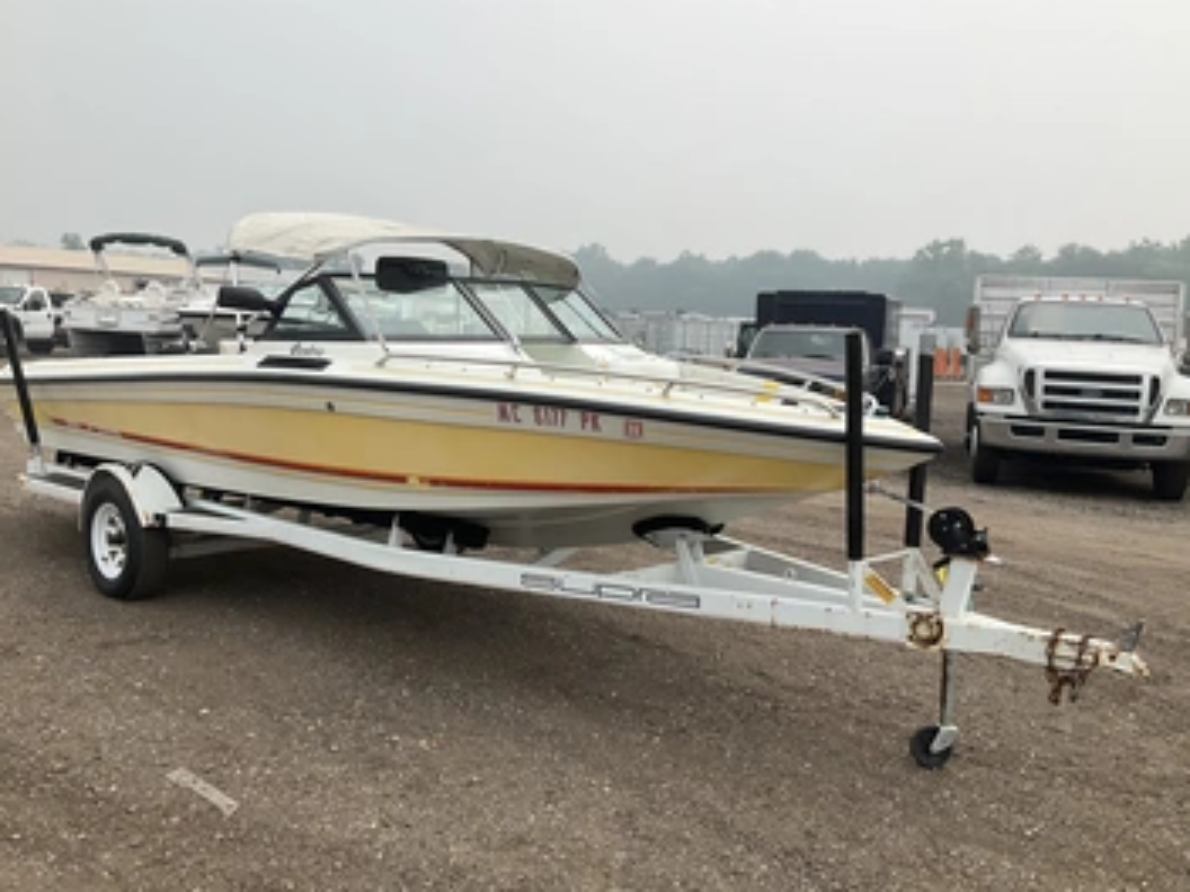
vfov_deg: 42.9
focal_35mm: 33
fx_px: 1134
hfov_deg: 55.3
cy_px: 429
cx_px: 554
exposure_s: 1/1848
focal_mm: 3
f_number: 1.8
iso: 25
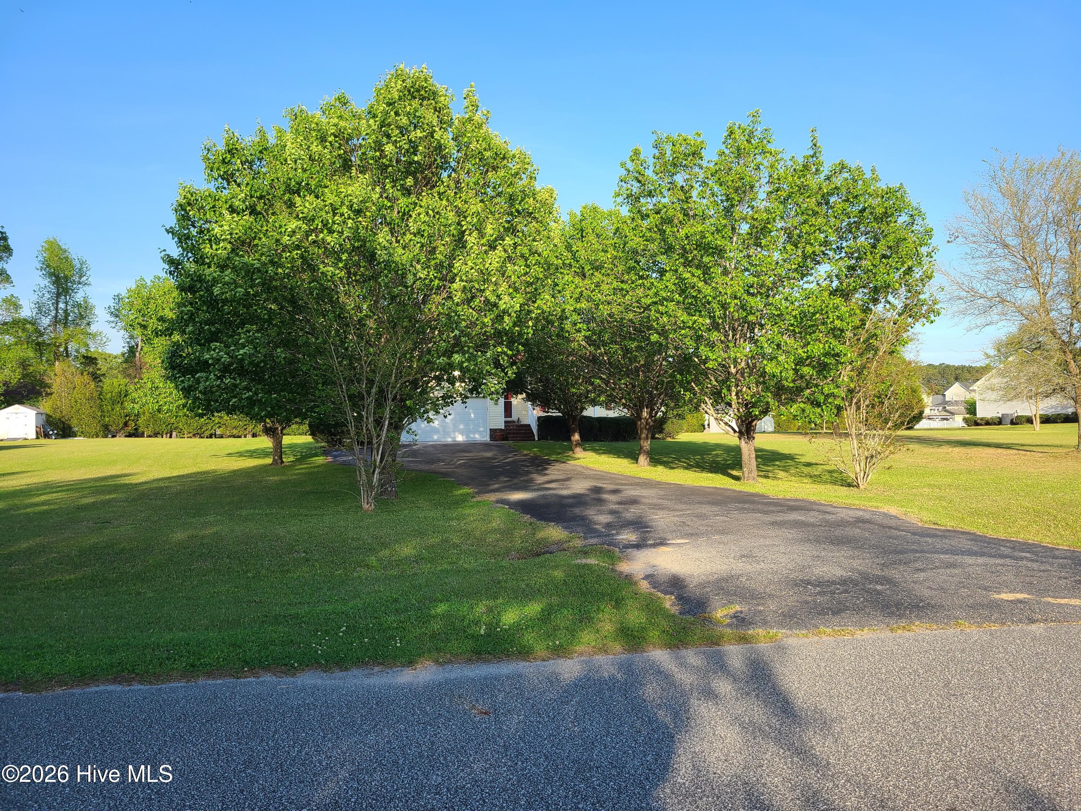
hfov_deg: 67.3
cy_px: 406
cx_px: 540
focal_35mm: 26
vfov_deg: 53.1
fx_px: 812
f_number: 1.8
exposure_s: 1/758
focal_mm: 5.4
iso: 40
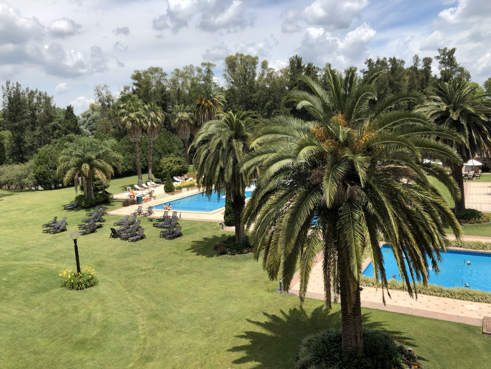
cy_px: 184
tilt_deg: -6.4
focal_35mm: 28
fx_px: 397
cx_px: 246
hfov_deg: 63.4
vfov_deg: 49.7
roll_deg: +3.6
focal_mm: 4
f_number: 1.8
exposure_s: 1/1869
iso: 20
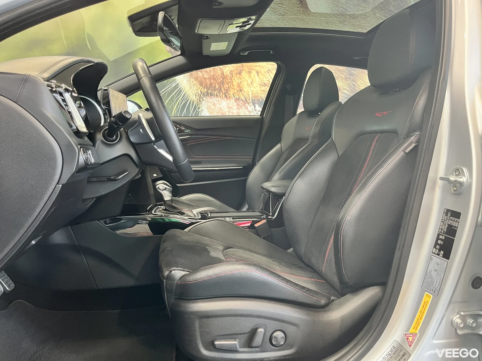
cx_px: 241
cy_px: 180
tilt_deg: -5.8
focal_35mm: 26
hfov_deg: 67.3
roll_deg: -0.8
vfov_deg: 53.1
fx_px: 362
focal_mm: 5.1
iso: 320
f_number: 1.6
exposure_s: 1/60
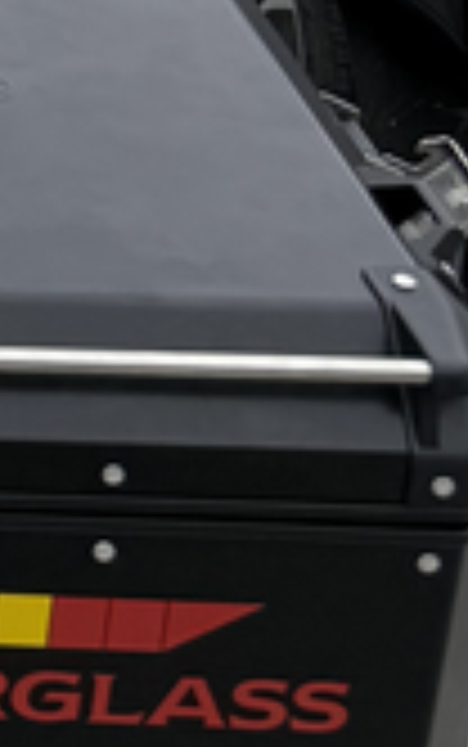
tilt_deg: -3.0
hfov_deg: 7.3
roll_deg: -1.5
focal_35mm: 150
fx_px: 3056
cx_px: -1148
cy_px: -686
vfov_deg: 12.5
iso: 80
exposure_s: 1/4673
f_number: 1.78
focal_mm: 6.76
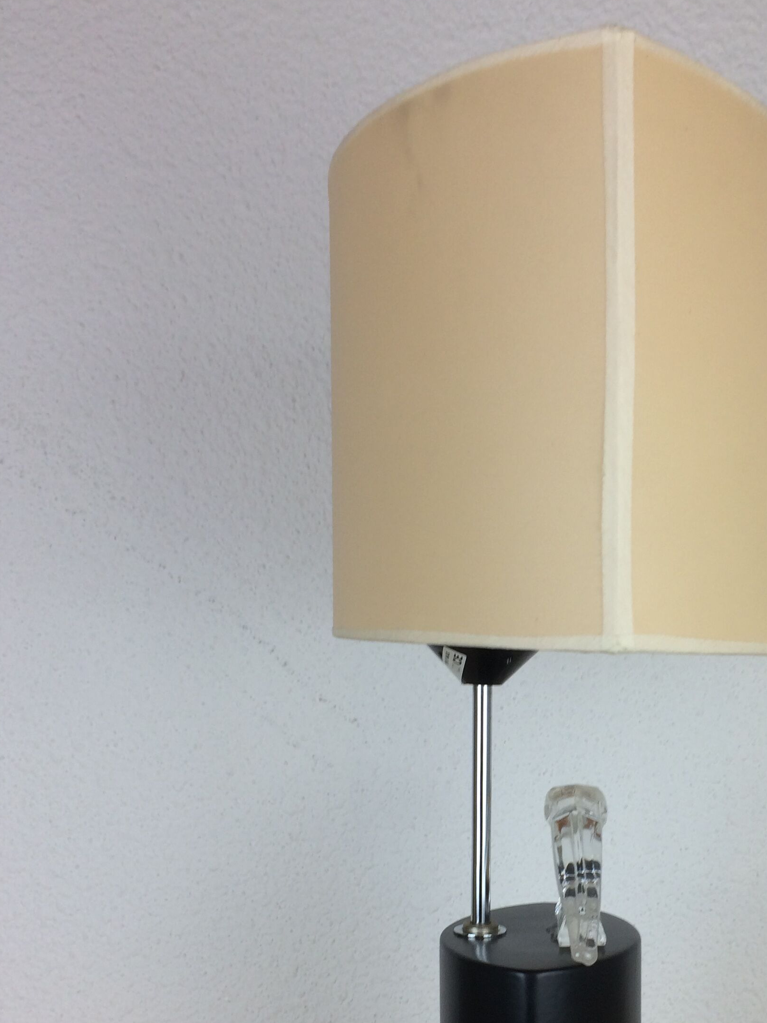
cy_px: 762
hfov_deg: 32.4
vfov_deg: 41.7
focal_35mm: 44
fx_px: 1300
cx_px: 547
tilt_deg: -3.9
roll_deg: +2.3
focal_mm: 4.15
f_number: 2.2
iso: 50
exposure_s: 1/100
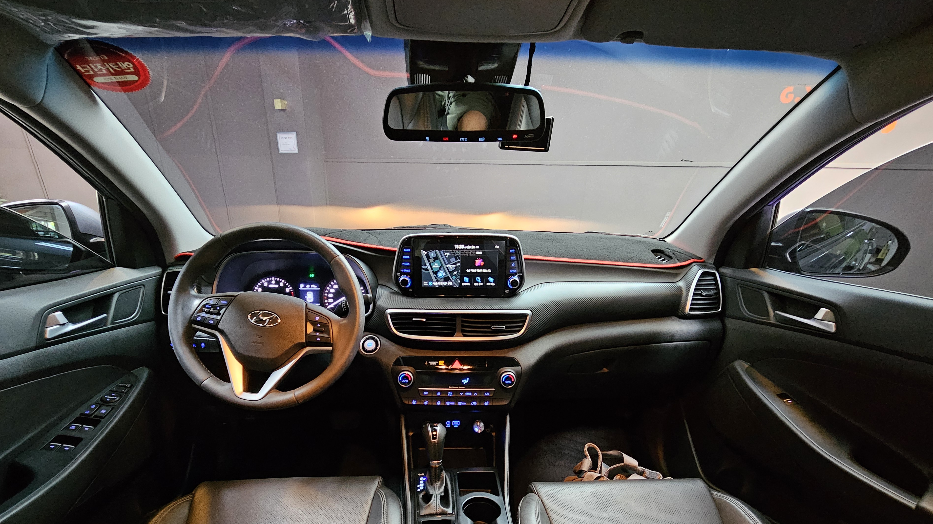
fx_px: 371
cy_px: 352
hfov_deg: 102.9
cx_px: 446
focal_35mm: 15
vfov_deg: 68.4
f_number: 2.2
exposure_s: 1/24
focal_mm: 2.2
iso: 1000
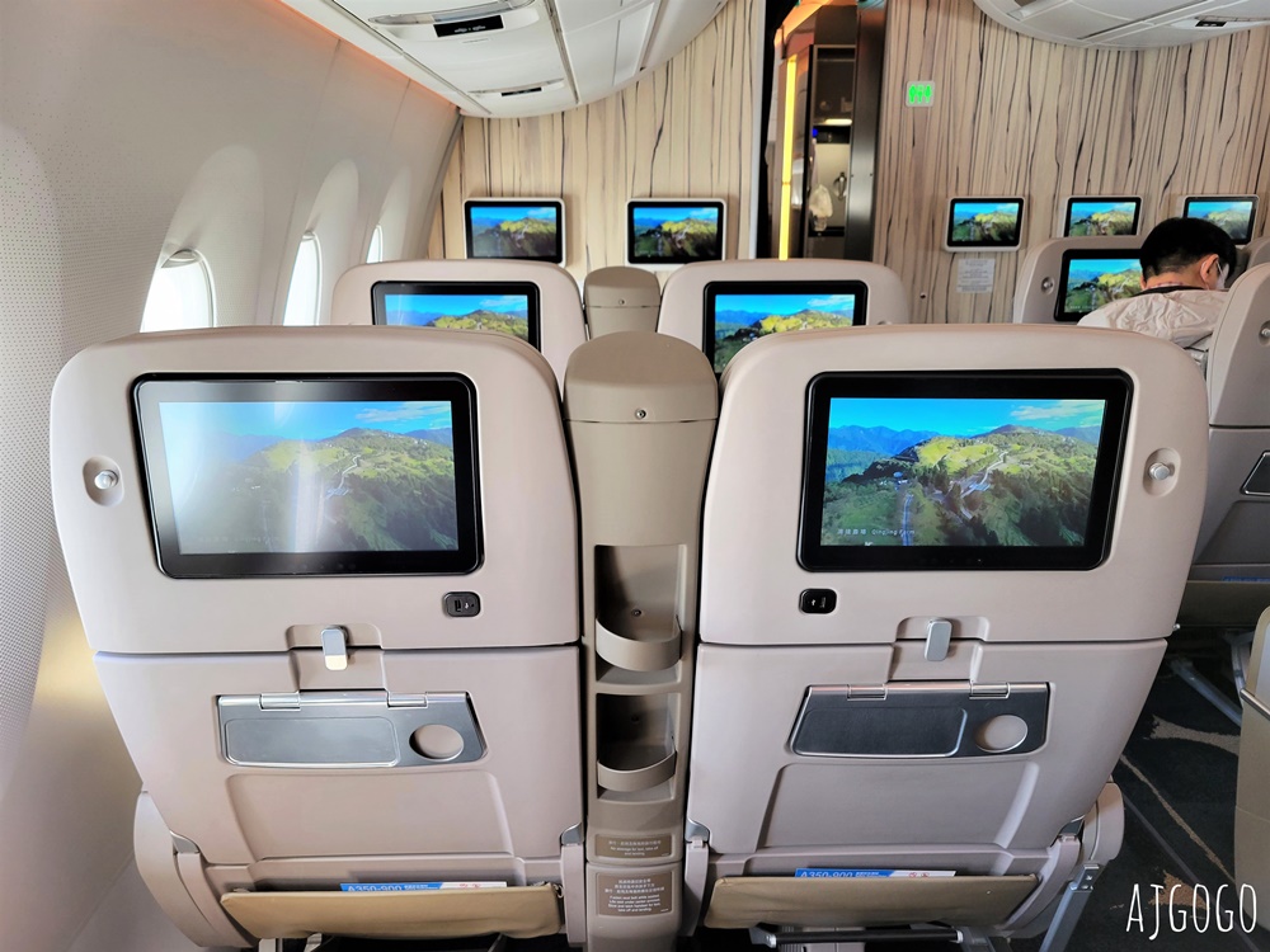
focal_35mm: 26
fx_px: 954
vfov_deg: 53.1
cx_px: 635
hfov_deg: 67.3
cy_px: 476
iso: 160
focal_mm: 5.4
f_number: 1.8
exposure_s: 1/120
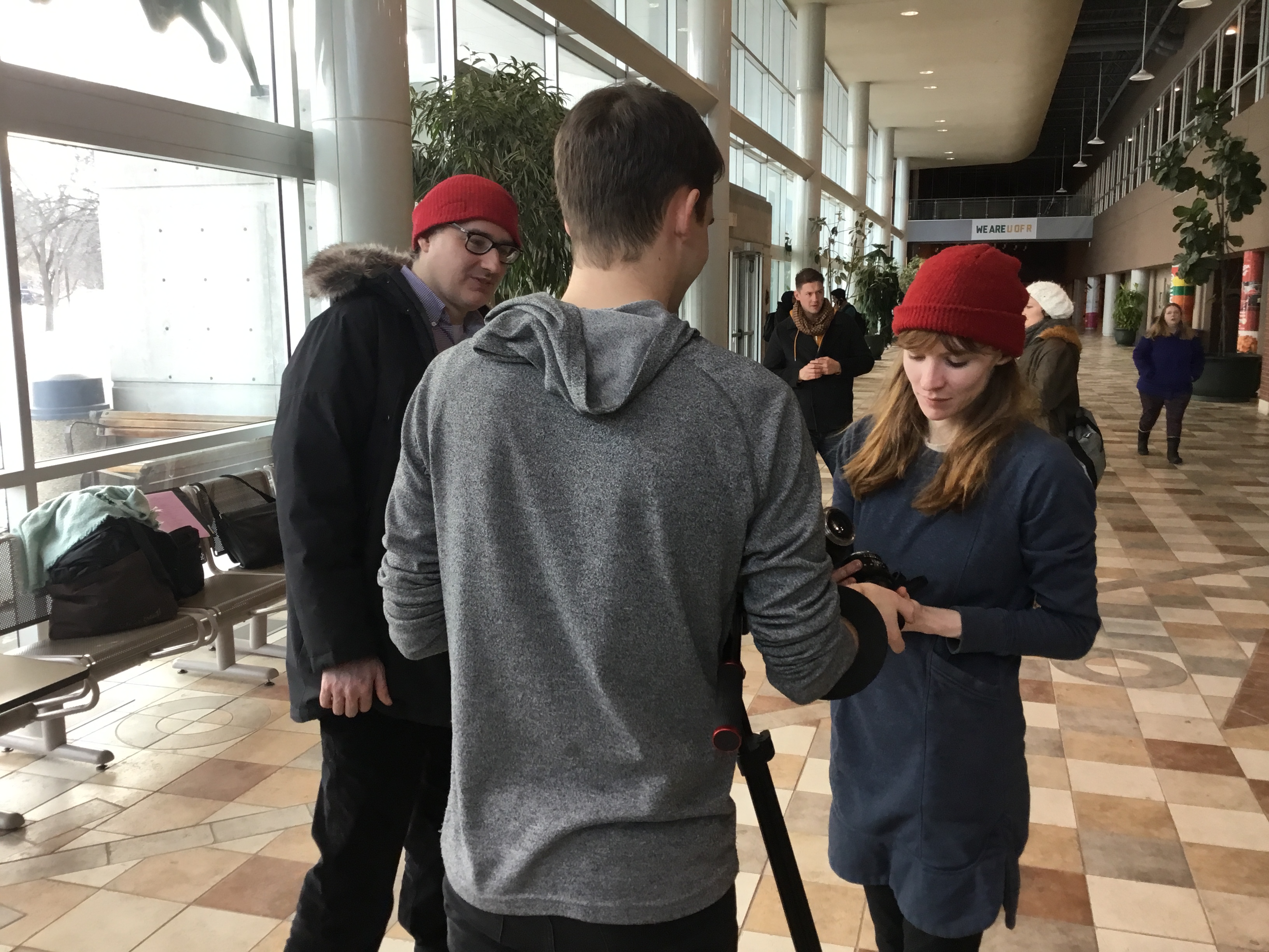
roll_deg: -0.1
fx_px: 1136
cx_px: 634
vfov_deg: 45.4
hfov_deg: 58.4
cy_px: 476
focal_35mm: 31
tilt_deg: -9.2
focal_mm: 3.3
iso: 25
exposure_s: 1/30
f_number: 2.4
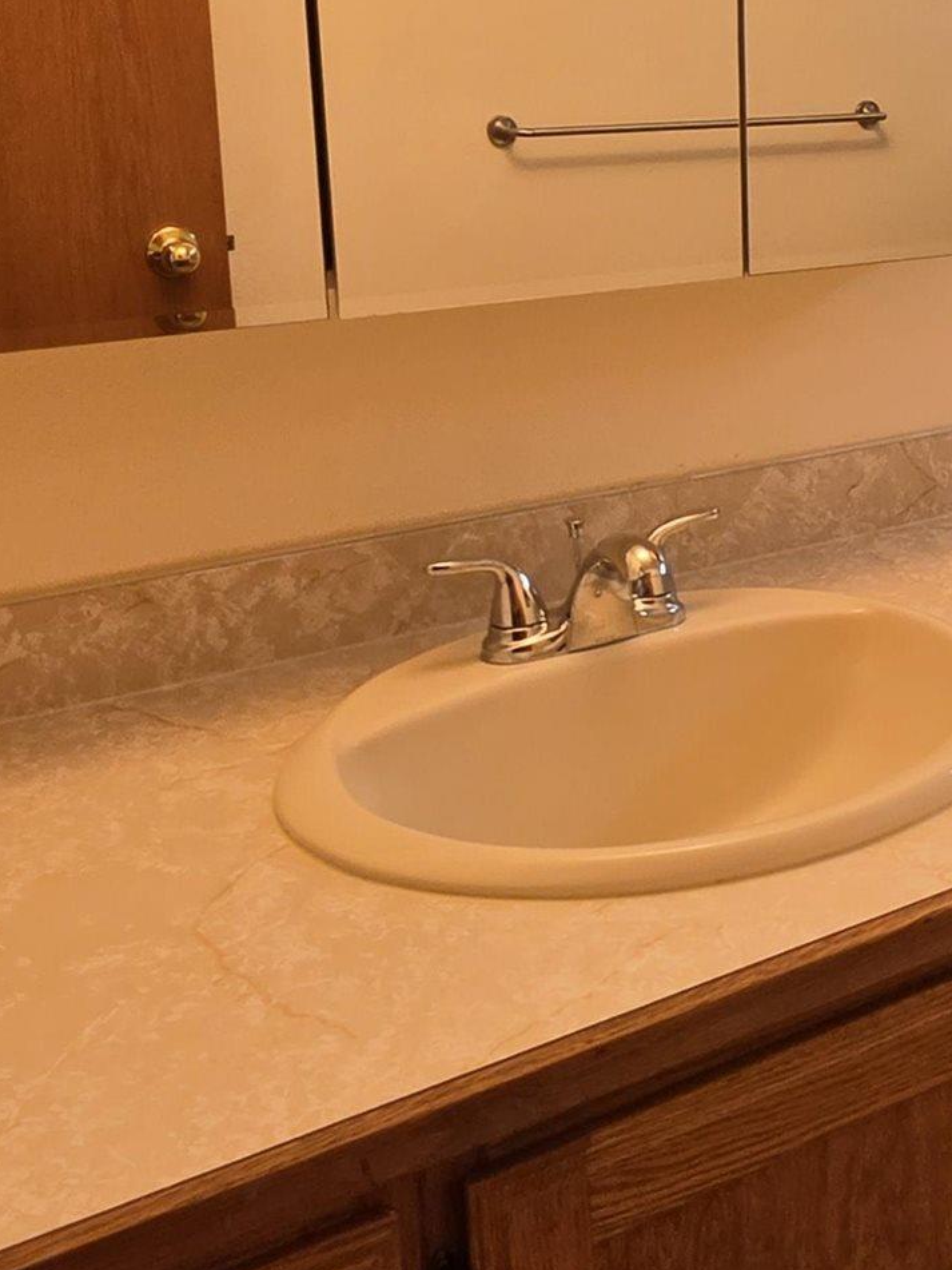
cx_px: 996
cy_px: 357
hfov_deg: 31.2
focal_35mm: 42
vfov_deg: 43.7
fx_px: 1540
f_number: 1.9
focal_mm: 2.2
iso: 160
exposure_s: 1/120
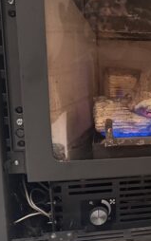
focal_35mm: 60
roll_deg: -2.6
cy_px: 114
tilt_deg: -12.3
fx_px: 395
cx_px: 218
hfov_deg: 19.3
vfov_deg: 34.0
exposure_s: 1/30
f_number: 1.78
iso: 800
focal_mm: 6.76
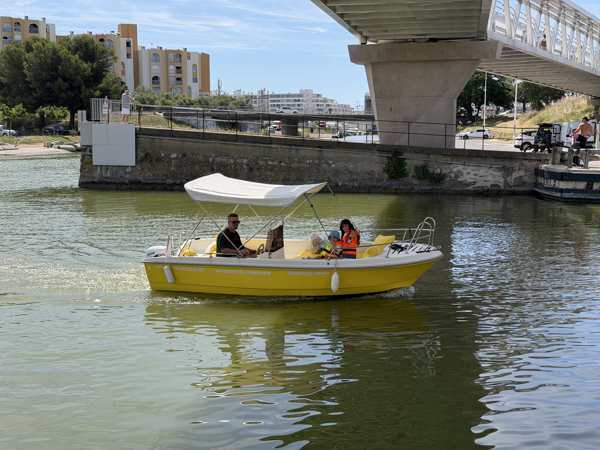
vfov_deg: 30.3
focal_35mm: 48
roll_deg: -1.0
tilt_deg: -6.4
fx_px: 832
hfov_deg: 39.7
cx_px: 300
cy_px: 225
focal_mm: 6.76
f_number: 1.78
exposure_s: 1/5208
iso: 80
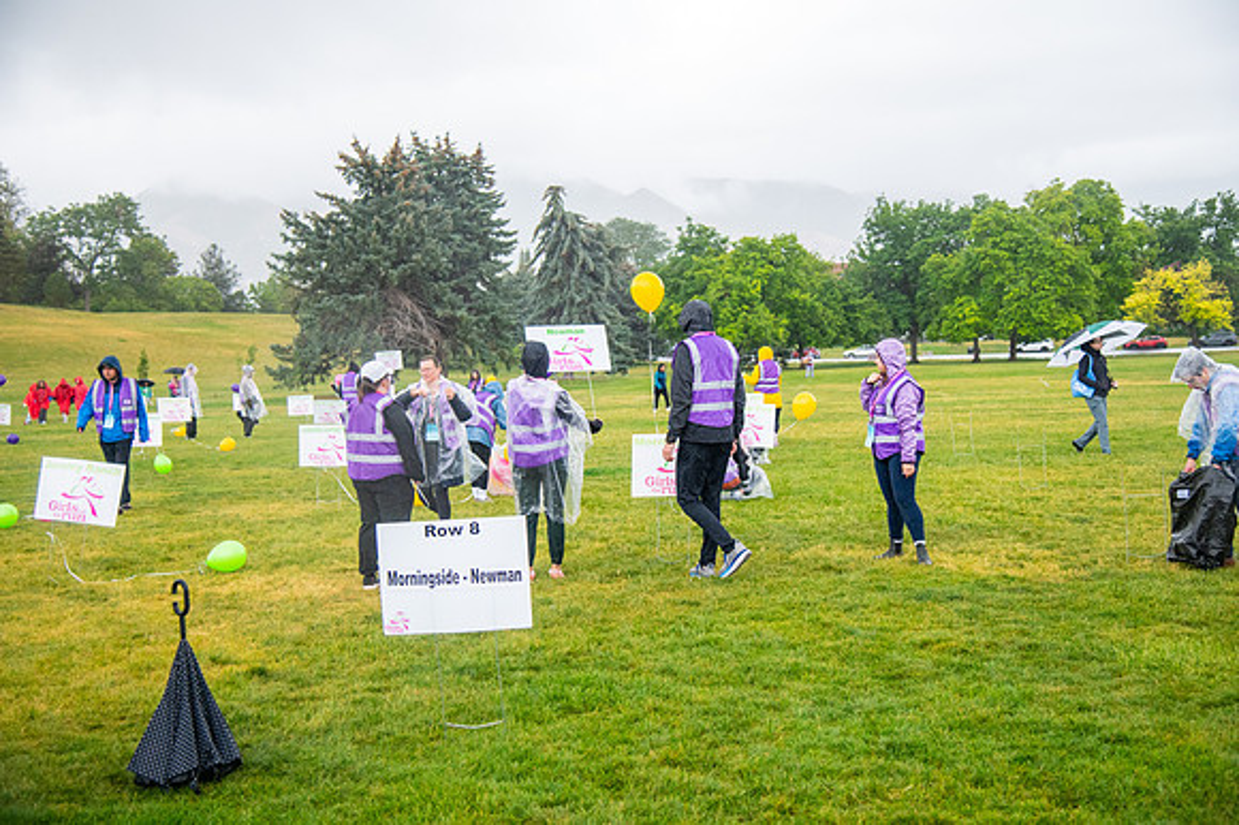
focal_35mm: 47
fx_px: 1609
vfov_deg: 28.7
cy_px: 412
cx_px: 620
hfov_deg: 42.1
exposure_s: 1/320
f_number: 4
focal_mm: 46
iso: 2500
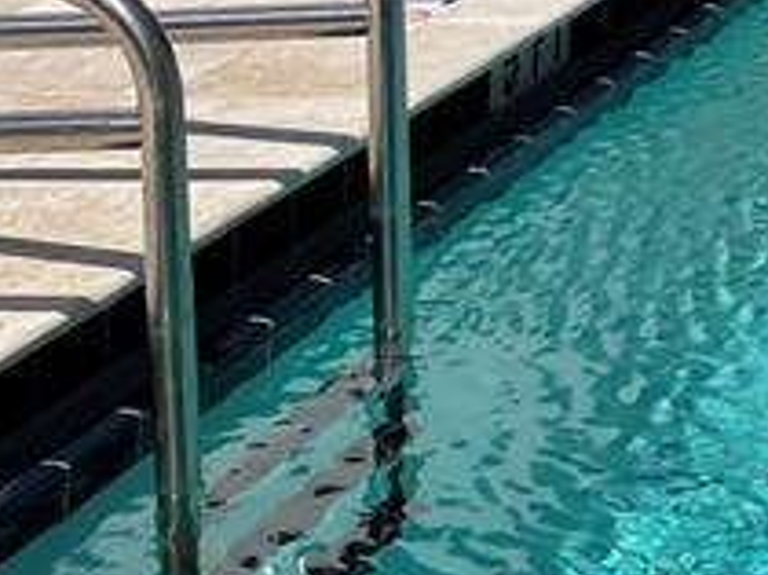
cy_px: -736
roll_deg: +0.1
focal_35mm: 127
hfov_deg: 12.3
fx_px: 2814
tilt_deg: -0.2
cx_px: 1836
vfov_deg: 10.3
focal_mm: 4.2
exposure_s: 1/6494
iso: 32
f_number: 1.6
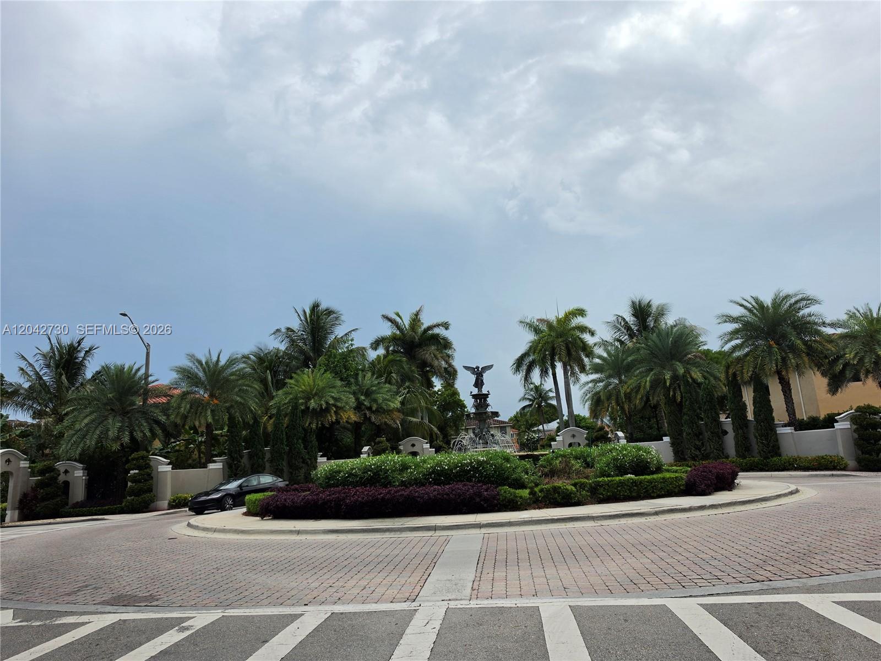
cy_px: 330
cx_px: 440
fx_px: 585
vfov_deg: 58.9
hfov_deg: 73.9
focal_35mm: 23
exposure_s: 1/3707
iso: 64
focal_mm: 6.5
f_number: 1.4
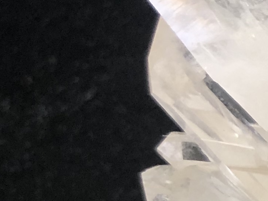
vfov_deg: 9.5
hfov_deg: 10.4
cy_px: 179
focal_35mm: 156
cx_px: 696
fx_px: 1208
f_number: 1.8
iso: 32
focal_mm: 3.99
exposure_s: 1/25
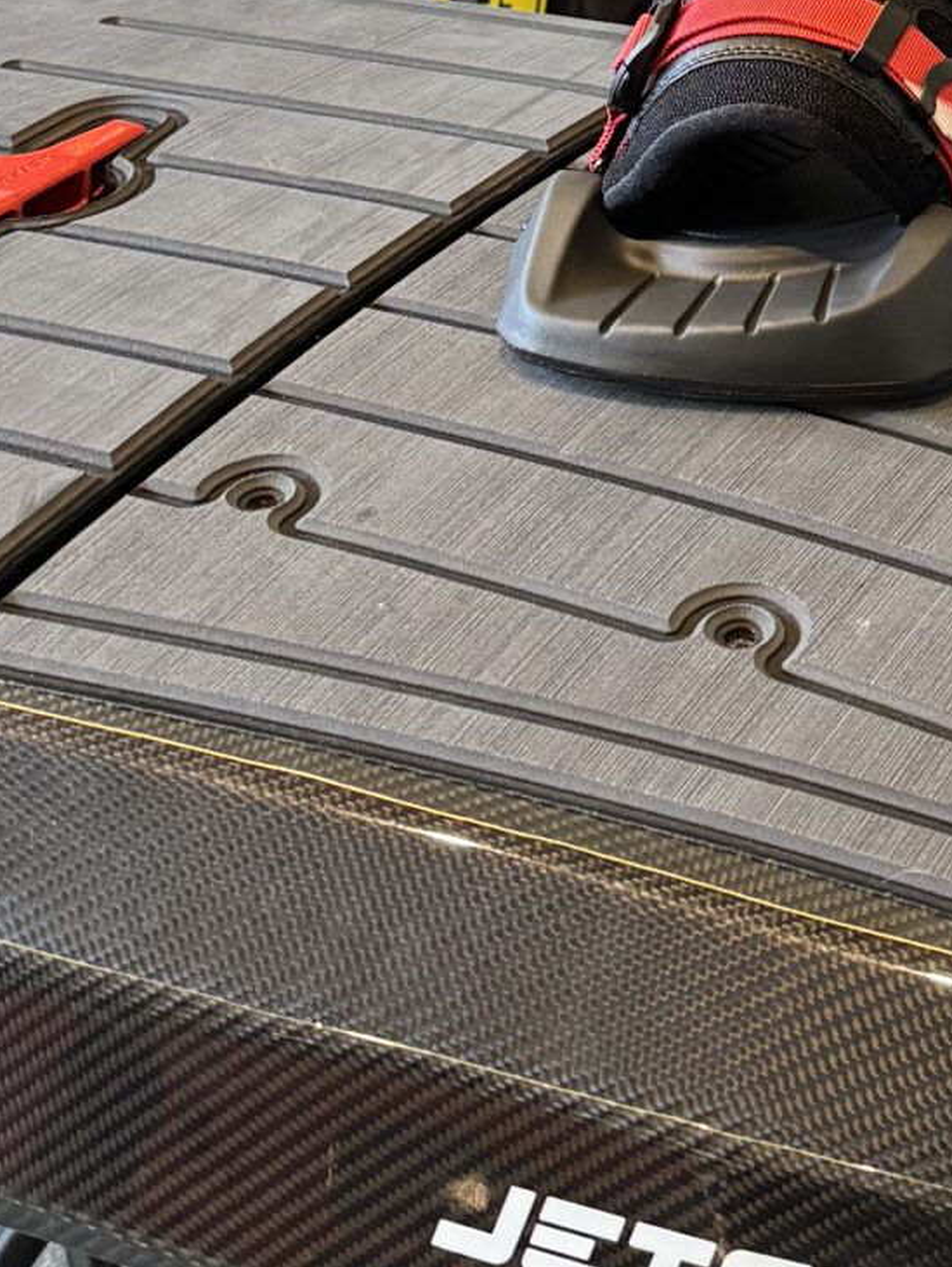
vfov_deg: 22.6
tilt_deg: -23.0
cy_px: 76
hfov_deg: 17.1
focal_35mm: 84
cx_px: 1018
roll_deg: +2.8
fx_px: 3078
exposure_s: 1/50
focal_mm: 6.76
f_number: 1.78
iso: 640
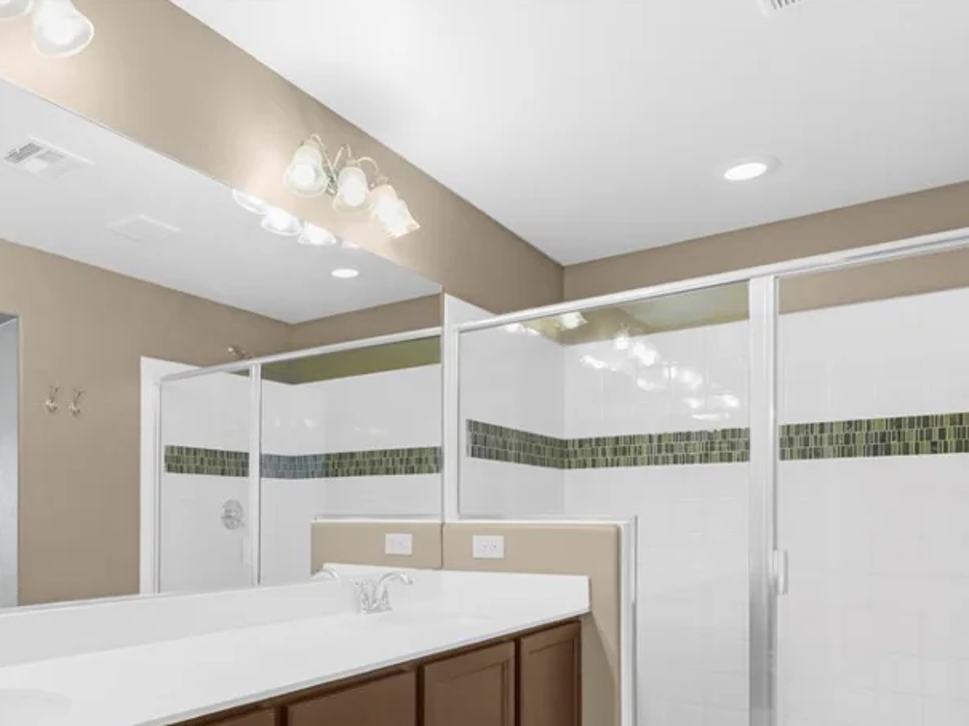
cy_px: 543
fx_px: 728
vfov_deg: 50.9
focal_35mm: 26
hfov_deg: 66.3
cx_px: 361
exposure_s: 1/40
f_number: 8
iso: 800
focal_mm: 16
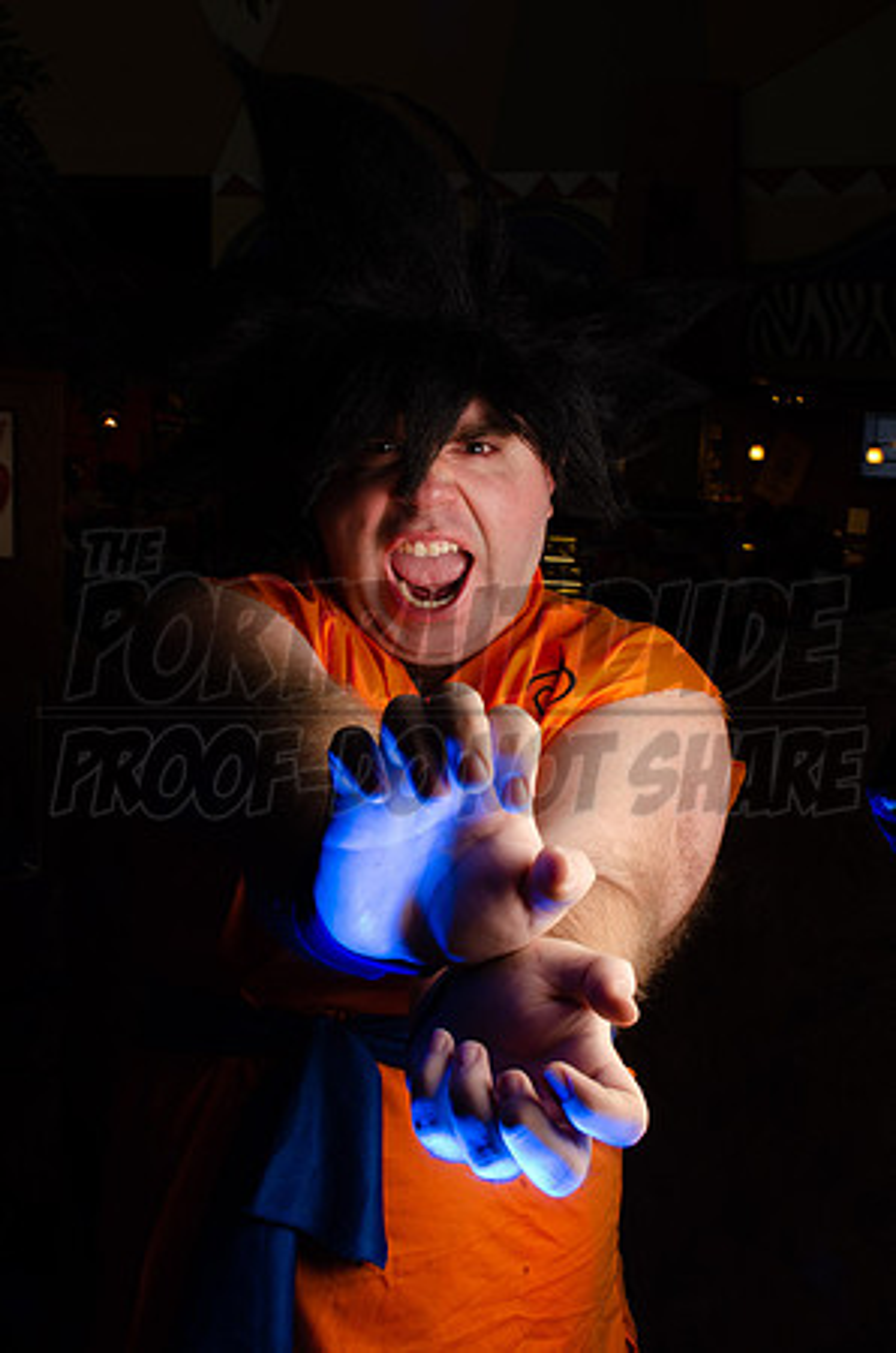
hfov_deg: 27.9
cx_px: 448
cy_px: 676
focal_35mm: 48
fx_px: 1800
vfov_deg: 41.2
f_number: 22
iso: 200
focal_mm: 32
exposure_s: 1/15
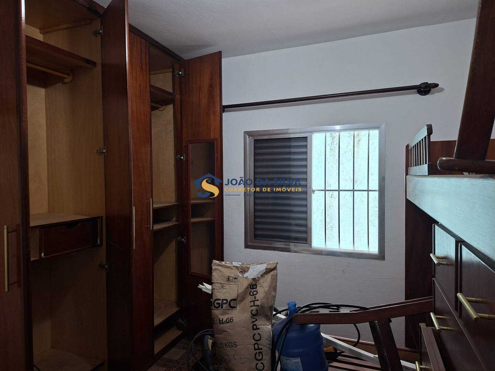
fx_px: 329
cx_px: 248
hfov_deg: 73.9
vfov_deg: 58.9
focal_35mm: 23
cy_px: 186
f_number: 1.8
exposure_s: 1/50
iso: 250
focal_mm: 5.54
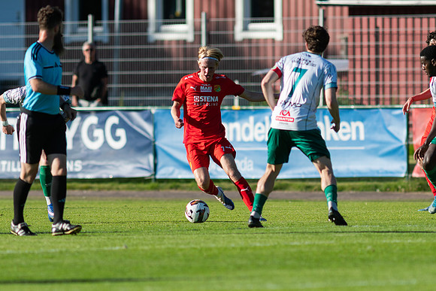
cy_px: 146
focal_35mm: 614
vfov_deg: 2.2
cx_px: 218
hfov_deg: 3.4
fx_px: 7442
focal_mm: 300
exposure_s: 1/1600
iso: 100
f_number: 3.2
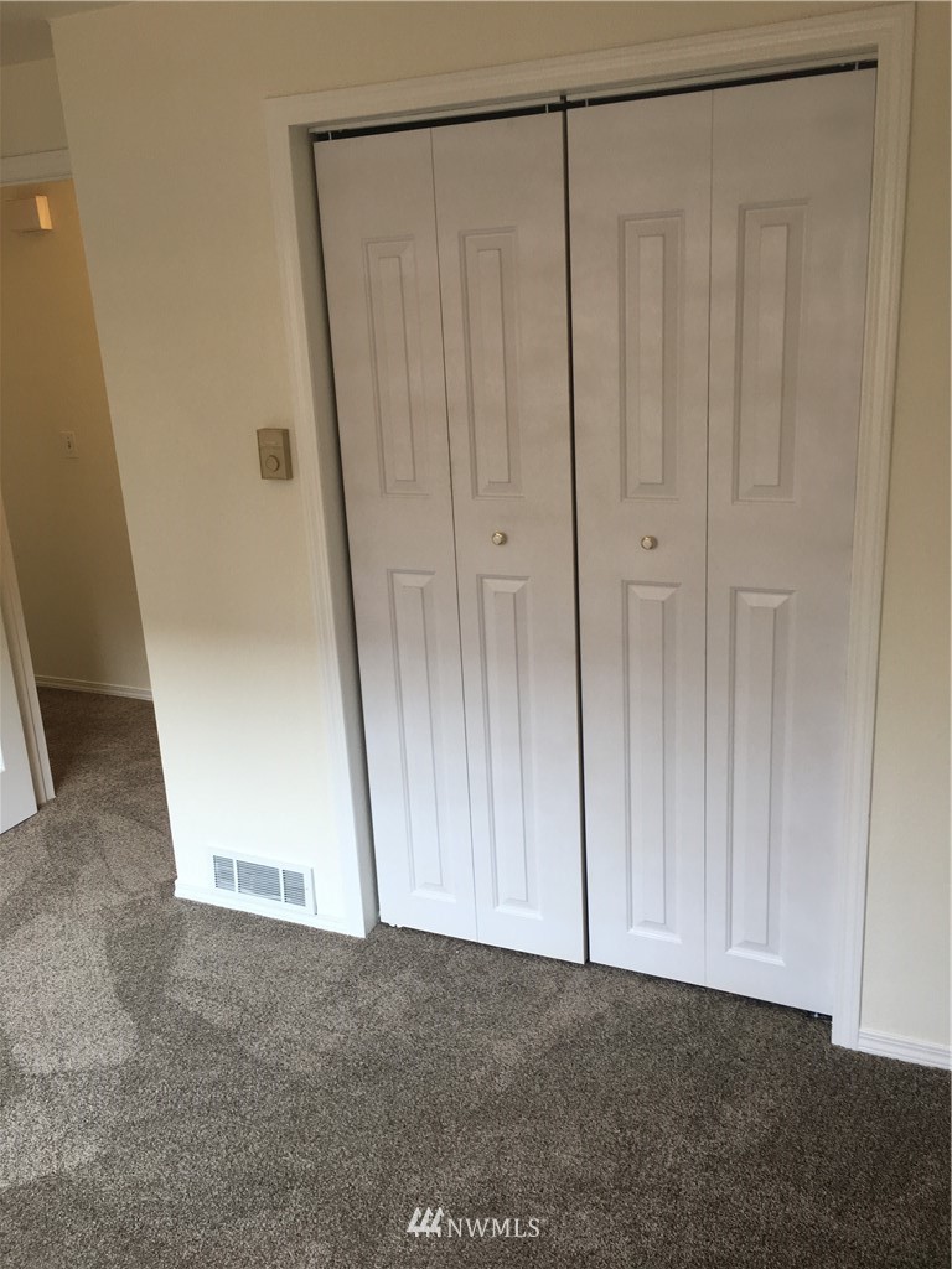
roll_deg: +4.6
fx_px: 1063
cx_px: 476
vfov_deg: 61.7
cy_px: 634
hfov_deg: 48.2
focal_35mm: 29
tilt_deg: -15.4
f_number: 2.2
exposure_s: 1/60
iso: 32
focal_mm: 4.15
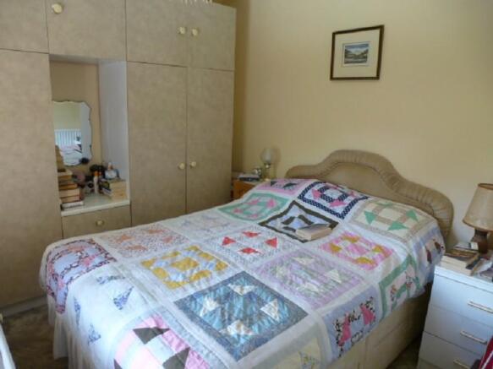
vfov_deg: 56.8
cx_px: 246
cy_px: 184
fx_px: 342
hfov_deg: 71.6
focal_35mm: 24
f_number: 3.3
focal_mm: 4.3
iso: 250
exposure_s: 1/60
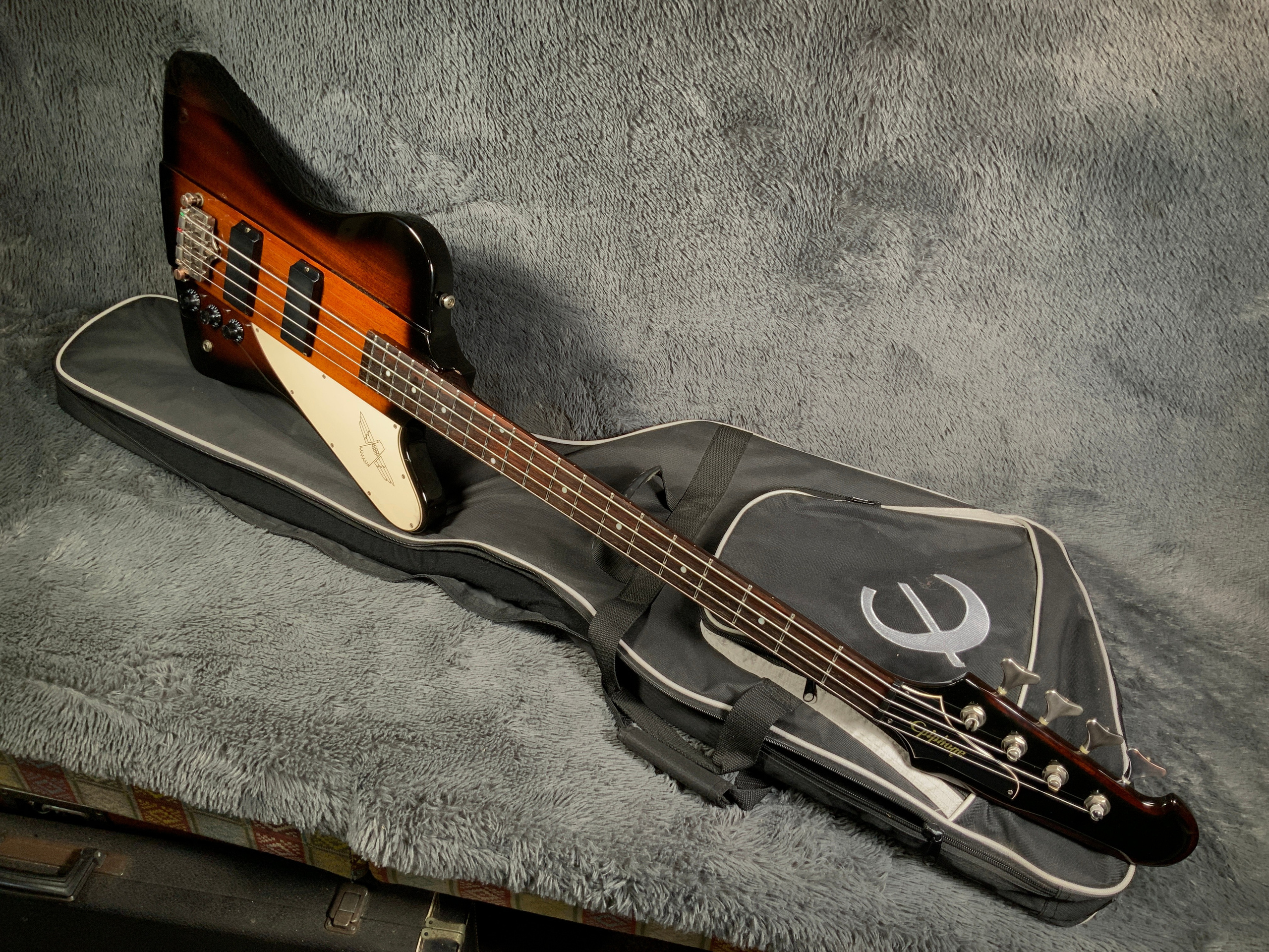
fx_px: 1063
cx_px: 634
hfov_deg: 61.7
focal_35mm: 29
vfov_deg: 48.2
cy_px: 476
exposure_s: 1/78
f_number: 1.8
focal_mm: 3
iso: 64
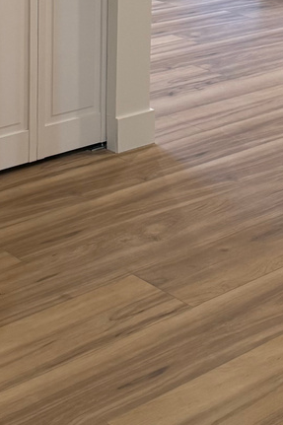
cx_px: 218
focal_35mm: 89
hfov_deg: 15.3
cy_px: -30
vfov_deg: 21.8
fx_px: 1050
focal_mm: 6.76
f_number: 1.78
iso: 250
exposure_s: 1/120
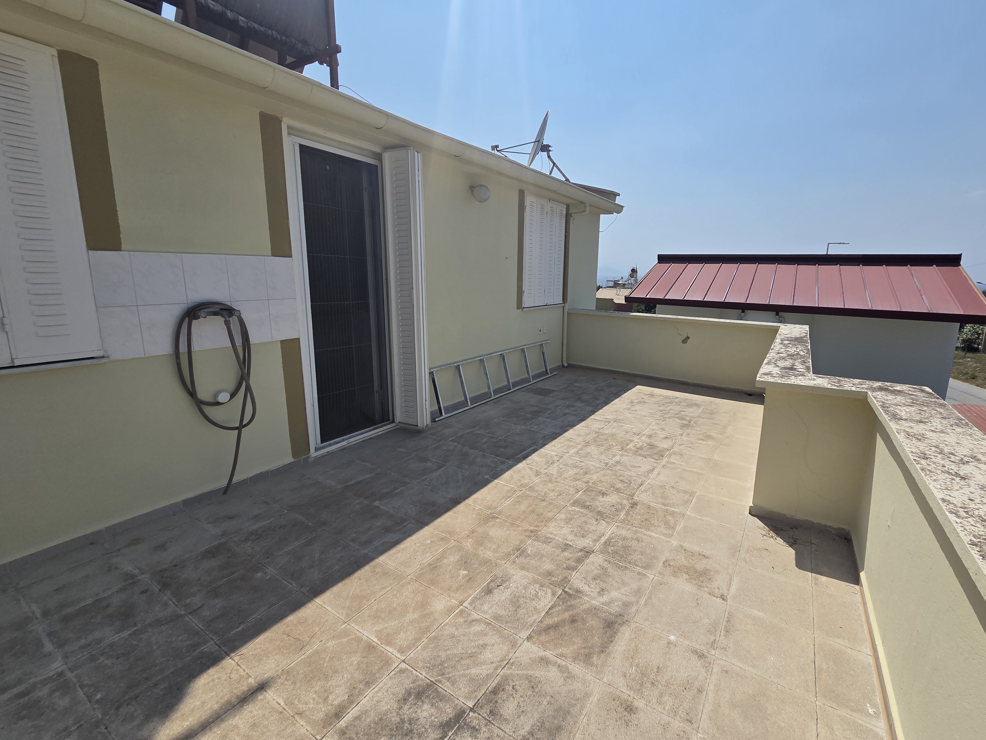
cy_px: 355
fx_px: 399
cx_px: 531
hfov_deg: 101.9
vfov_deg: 85.6
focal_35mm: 14
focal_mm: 2.2
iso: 50
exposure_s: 1/4385
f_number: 2.2
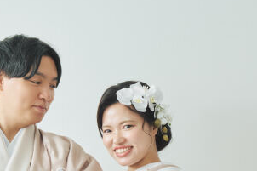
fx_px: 756
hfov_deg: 19.0
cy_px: 221
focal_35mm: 106
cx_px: 42
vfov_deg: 12.5
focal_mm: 26.5
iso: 320
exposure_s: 1/100
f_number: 5.6
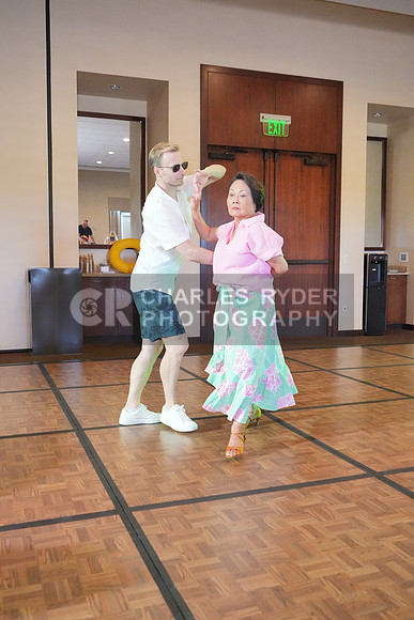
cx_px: 207
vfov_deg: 54.4
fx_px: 603
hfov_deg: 37.9
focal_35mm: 35
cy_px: 310
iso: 12800
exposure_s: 1/400
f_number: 4
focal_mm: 35
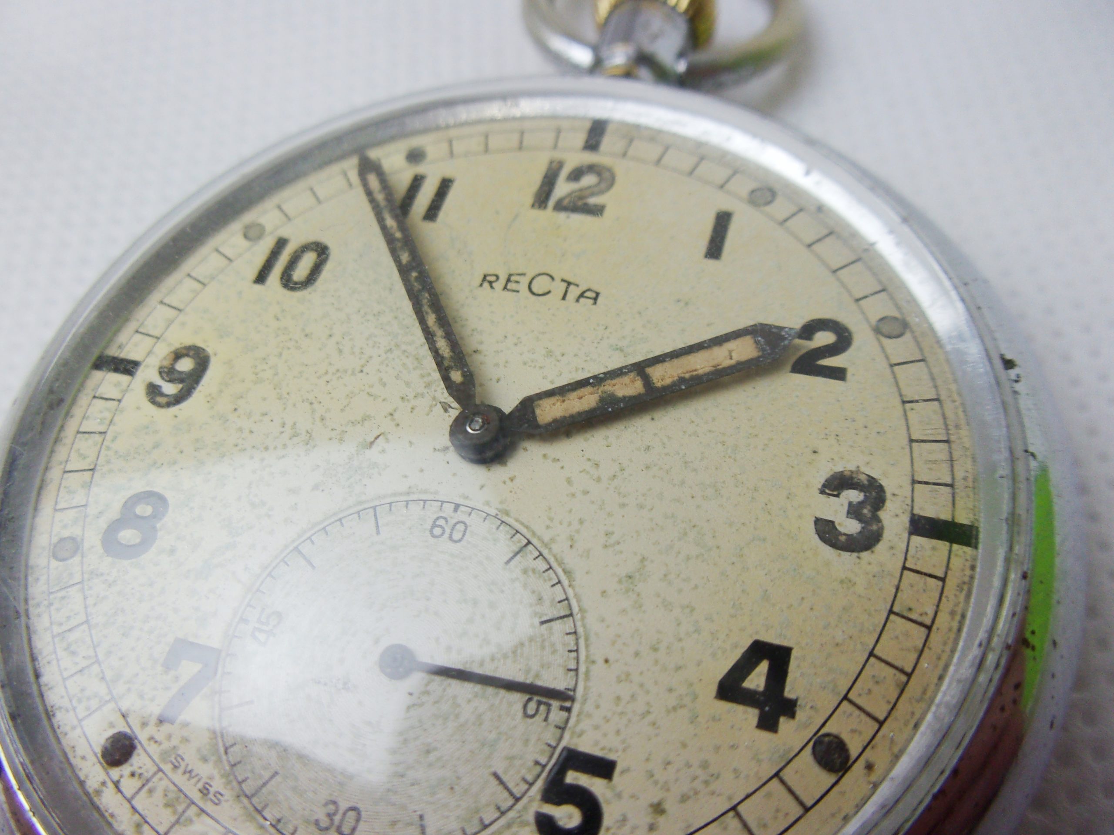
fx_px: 901
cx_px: 557
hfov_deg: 63.4
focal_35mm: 28
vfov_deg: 49.7
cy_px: 418
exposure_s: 1/50
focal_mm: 5.1
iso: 80
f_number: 3.9
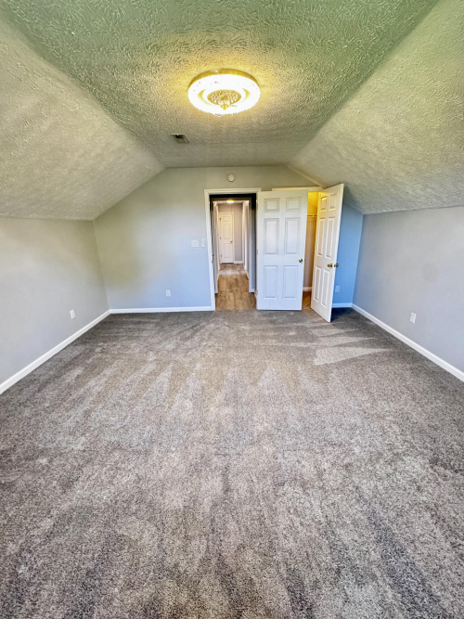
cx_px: 232
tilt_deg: -18.2
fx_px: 250
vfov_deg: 102.1
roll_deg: +1.4
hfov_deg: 85.7
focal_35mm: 14
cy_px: 310
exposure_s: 1/60
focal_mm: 2.22
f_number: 2.2
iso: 500
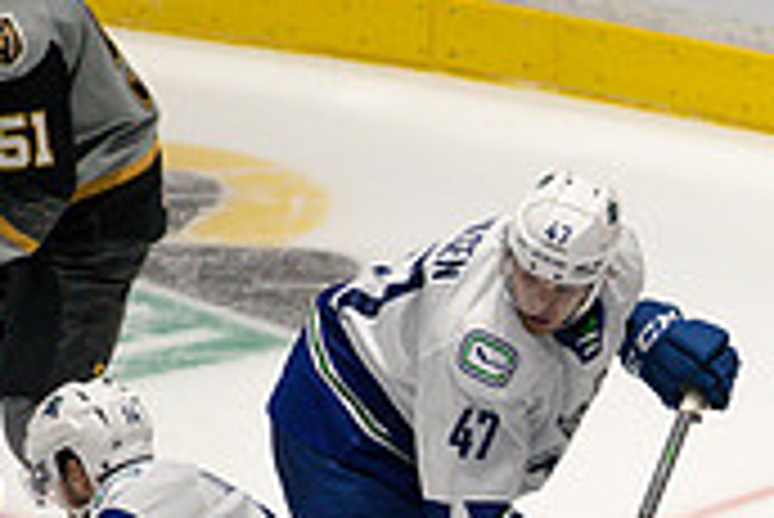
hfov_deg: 2.0
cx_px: 909
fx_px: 22378
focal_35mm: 1040
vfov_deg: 1.3
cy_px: 645
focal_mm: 280
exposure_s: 1/800
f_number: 4
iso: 2500
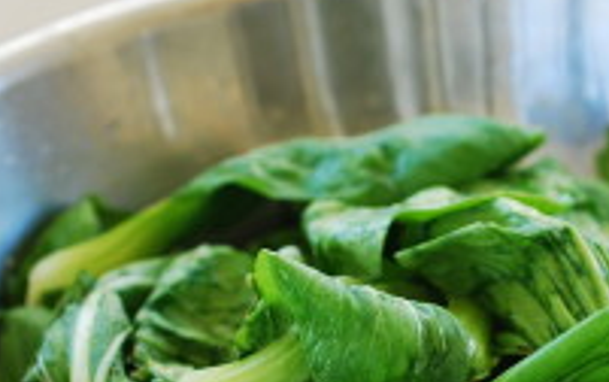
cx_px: 533
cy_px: 361
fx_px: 2525
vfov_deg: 8.6
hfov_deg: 13.6
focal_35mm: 152
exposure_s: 1/20
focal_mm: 50
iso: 100
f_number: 5
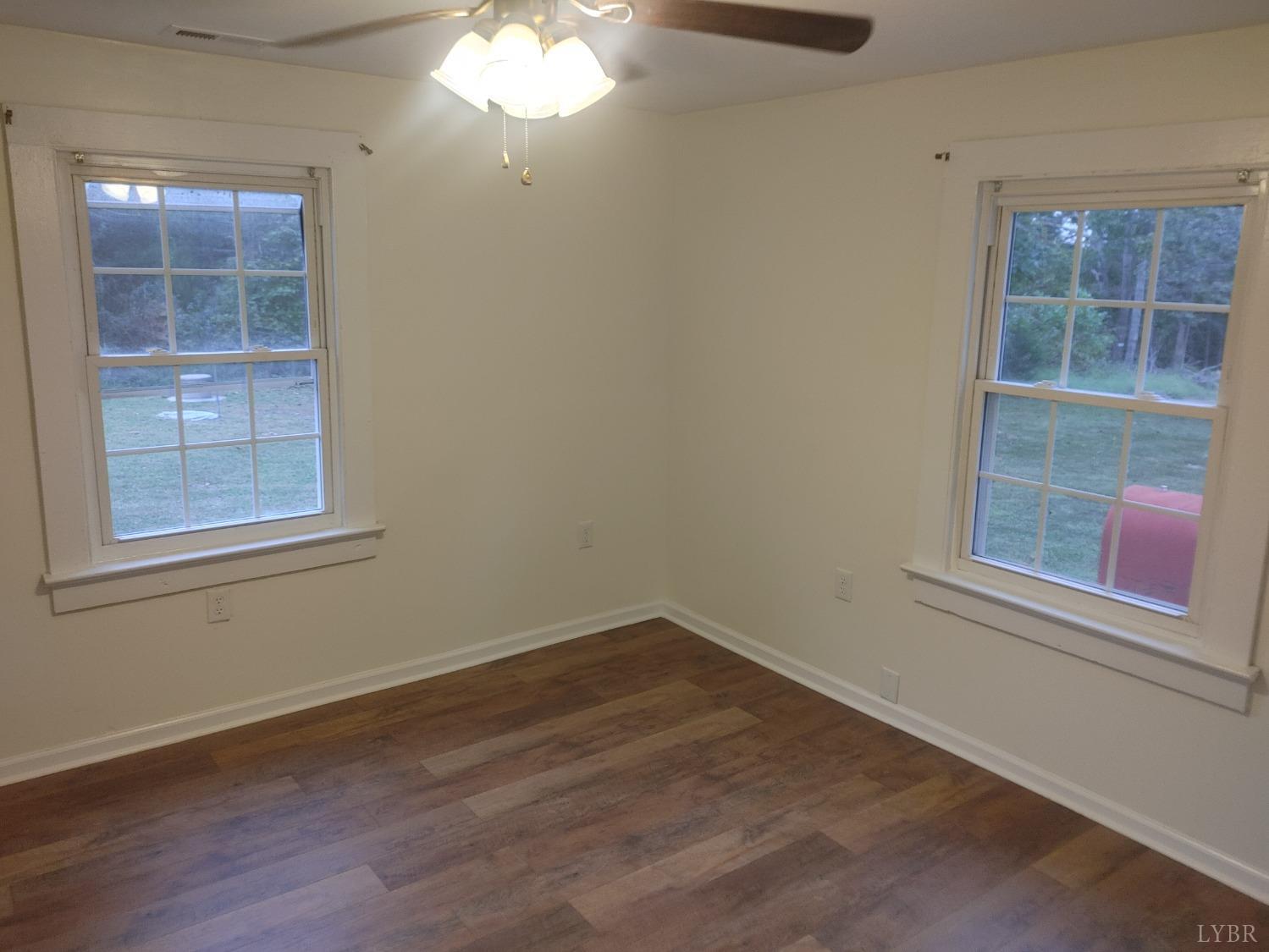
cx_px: 634
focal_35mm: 26
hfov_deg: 67.3
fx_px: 953
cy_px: 476
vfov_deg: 53.1
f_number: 1.8
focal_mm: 5.58
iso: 100
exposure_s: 1/60
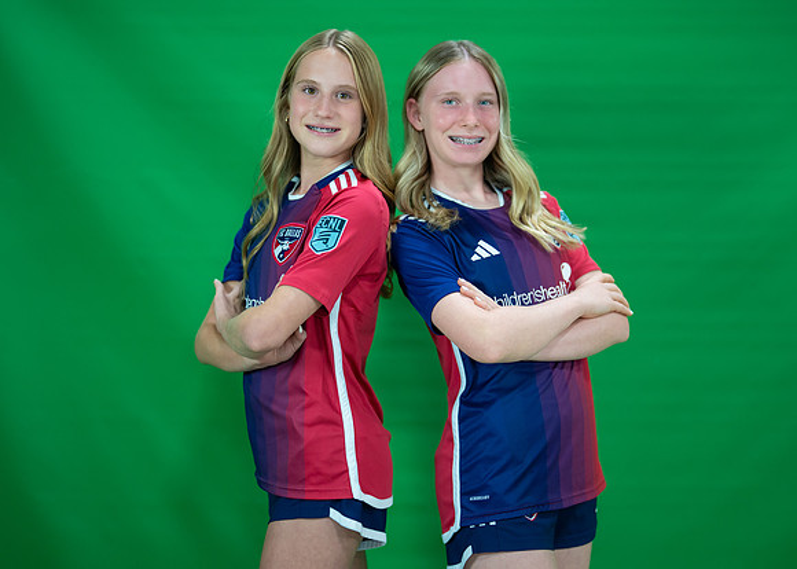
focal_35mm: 61
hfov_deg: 32.1
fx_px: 1385
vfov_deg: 23.2
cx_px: 432
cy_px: 280
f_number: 1.2
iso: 400
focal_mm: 50
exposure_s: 1/500
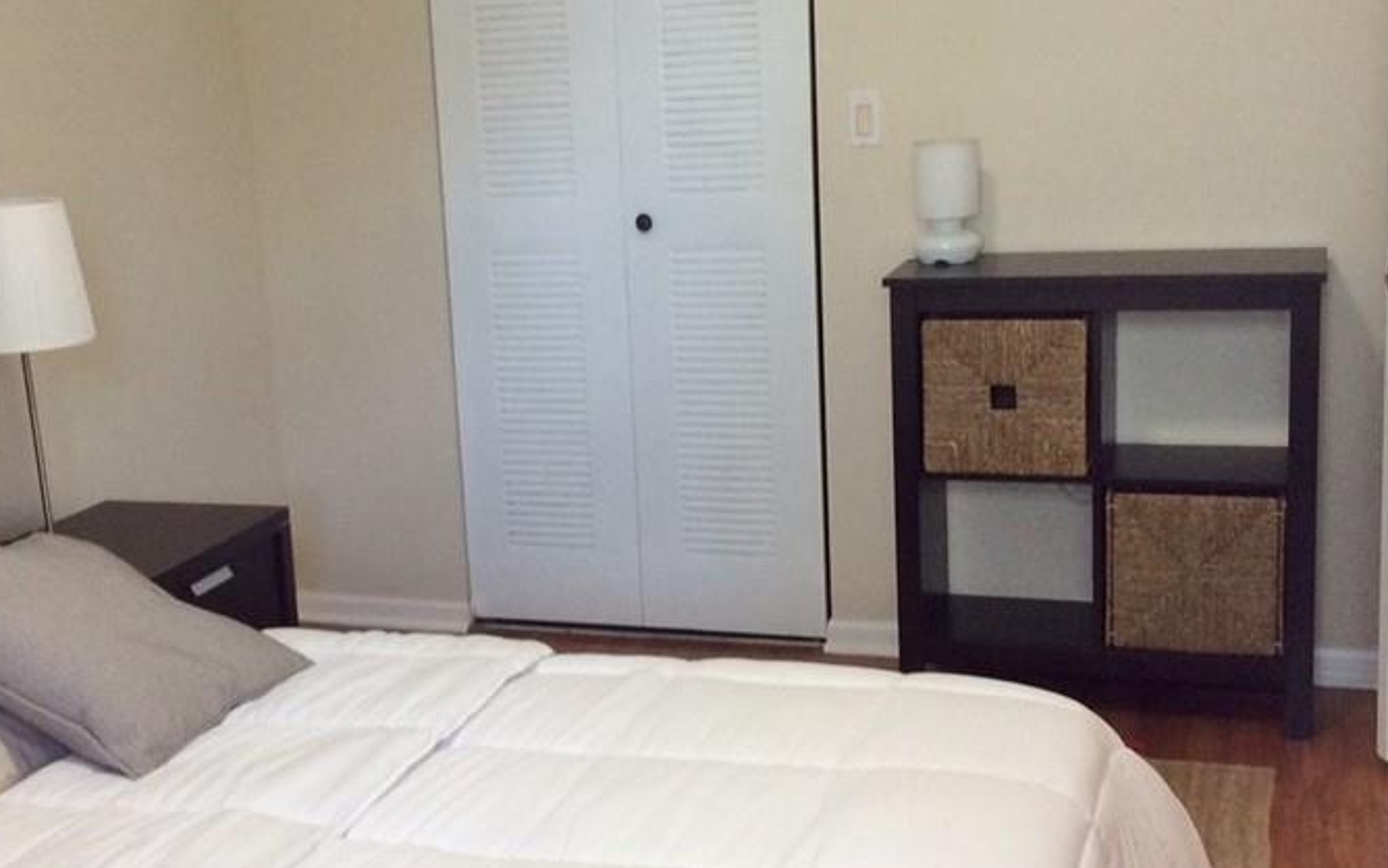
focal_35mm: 52
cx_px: 538
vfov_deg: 24.9
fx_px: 1968
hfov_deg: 38.7
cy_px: 428
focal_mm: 3.3
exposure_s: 1/24
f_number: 2.4
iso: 100
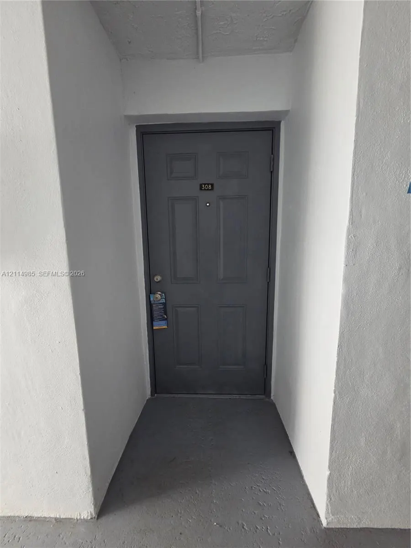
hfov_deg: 89.9
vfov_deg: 106.2
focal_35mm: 13
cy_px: 274
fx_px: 206
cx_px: 206
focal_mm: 2.2
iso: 640
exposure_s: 1/60
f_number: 2.2
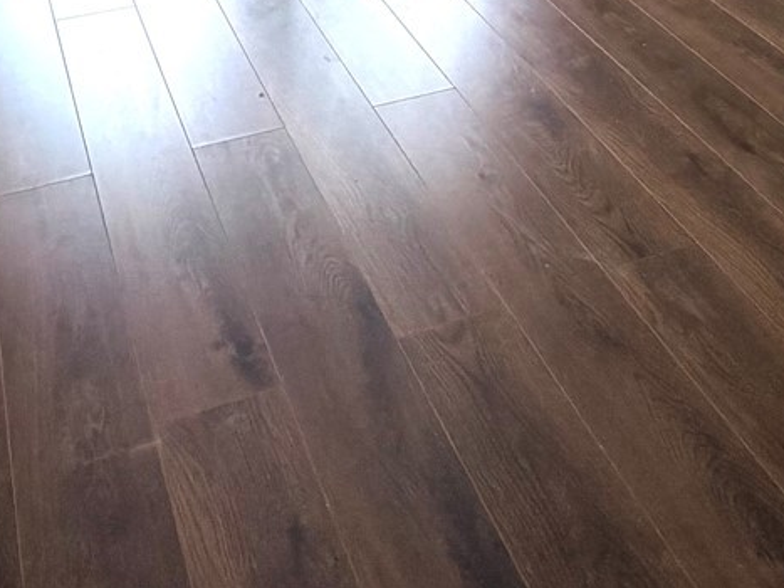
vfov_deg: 24.6
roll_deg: -0.7
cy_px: -252
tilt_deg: -17.2
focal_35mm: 48
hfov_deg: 39.6
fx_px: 1087
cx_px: 353
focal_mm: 2.22
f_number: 2.2
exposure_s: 1/121
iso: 160
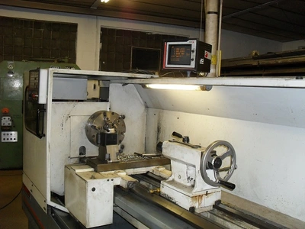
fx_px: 308
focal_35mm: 35
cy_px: 114
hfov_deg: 52.6
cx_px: 152
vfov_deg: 40.7
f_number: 3.2
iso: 200
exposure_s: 1/45
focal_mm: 6.3
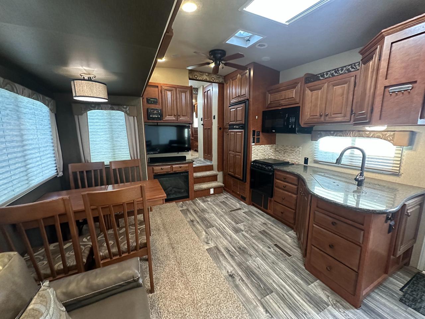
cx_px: 212
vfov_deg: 85.7
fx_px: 172
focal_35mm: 14
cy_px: 160
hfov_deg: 102.1
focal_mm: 2.22
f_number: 2.2
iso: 800
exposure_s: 1/60
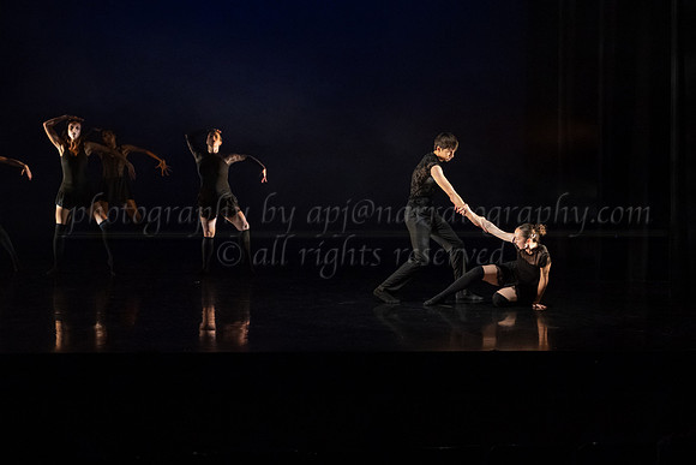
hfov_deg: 27.3
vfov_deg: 18.4
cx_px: 415
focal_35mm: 74
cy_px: 256
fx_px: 1431
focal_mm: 62
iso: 4000
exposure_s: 1/500
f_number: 3.2
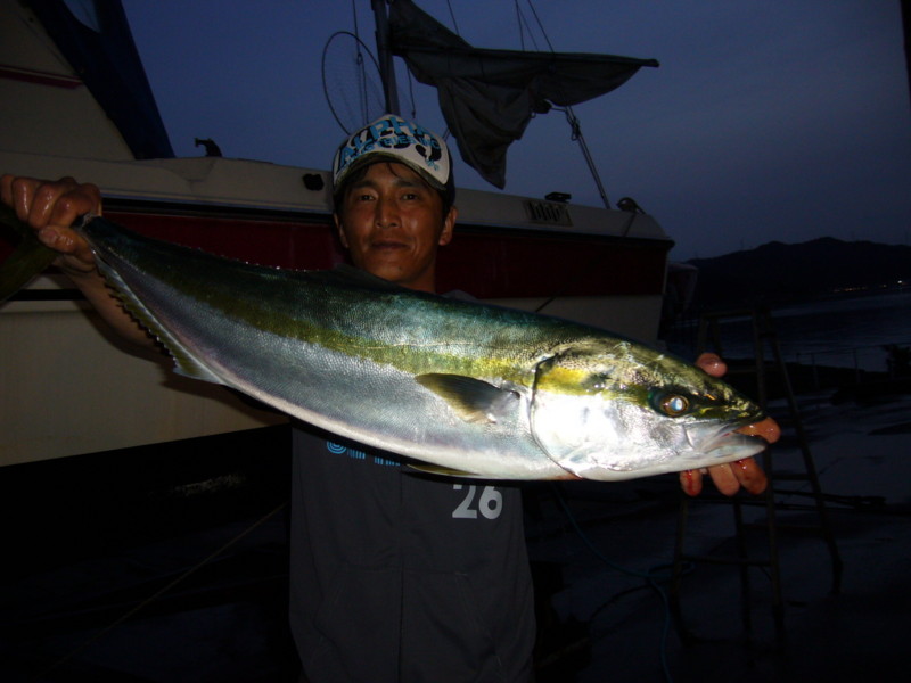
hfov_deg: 52.6
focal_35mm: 35
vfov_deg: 40.7
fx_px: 921
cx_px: 456
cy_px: 342
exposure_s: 1/60
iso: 100
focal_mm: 5.8
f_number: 2.8
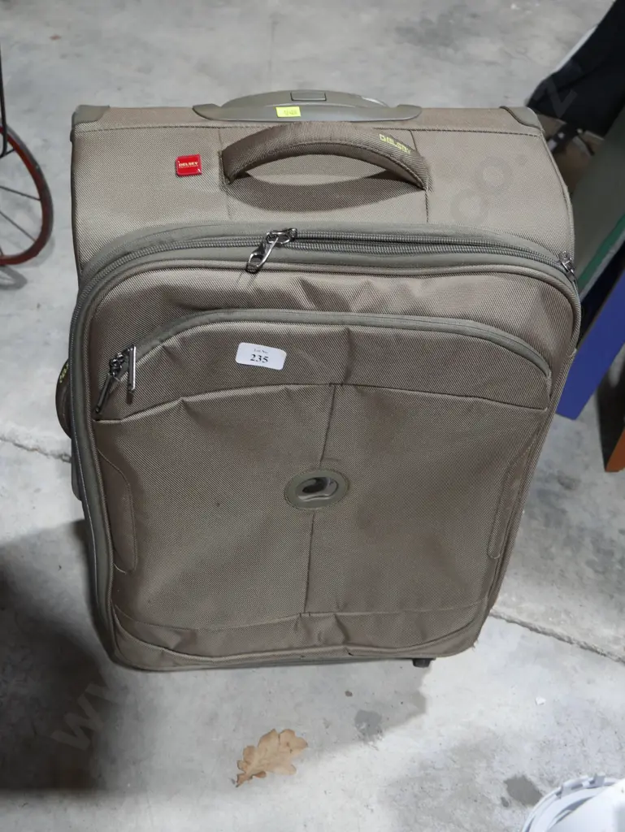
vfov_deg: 42.9
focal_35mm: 44
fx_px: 1058
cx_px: 312
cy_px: 416
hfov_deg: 32.9
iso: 400
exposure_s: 1/60
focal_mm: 22
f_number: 4.7
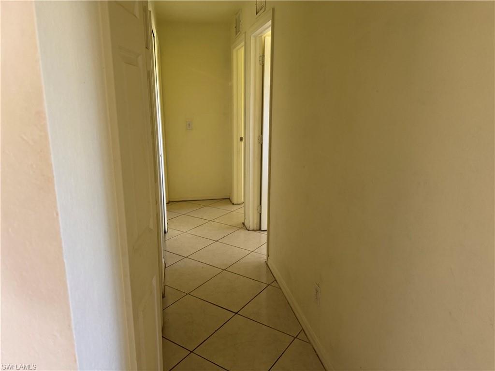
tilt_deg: -13.4
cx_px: 248
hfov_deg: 71.6
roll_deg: -0.9
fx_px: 343
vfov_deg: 56.8
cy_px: 186
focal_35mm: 24
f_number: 1.78
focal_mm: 6.76
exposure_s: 1/74
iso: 200
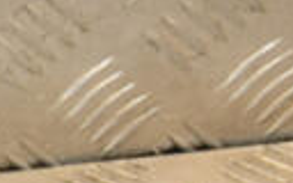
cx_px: -385
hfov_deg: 6.3
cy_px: 309
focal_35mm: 321
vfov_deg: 4.1
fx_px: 2566
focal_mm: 45
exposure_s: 1/200
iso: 800
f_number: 7.1
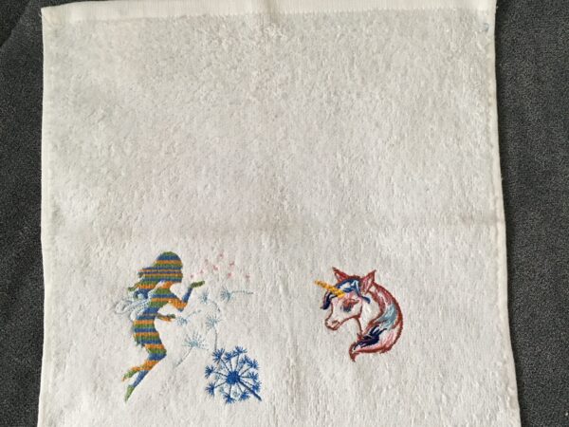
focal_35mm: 29
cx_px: 284
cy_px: 214
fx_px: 477
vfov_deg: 48.2
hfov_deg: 61.7
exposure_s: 1/20
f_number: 2.2
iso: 200
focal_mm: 4.15
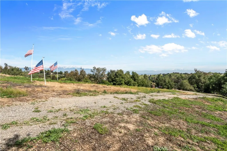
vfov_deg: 66.0
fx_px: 117
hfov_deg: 88.4
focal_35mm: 18
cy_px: 76
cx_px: 114
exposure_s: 1/1600
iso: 400
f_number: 9
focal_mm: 18.5
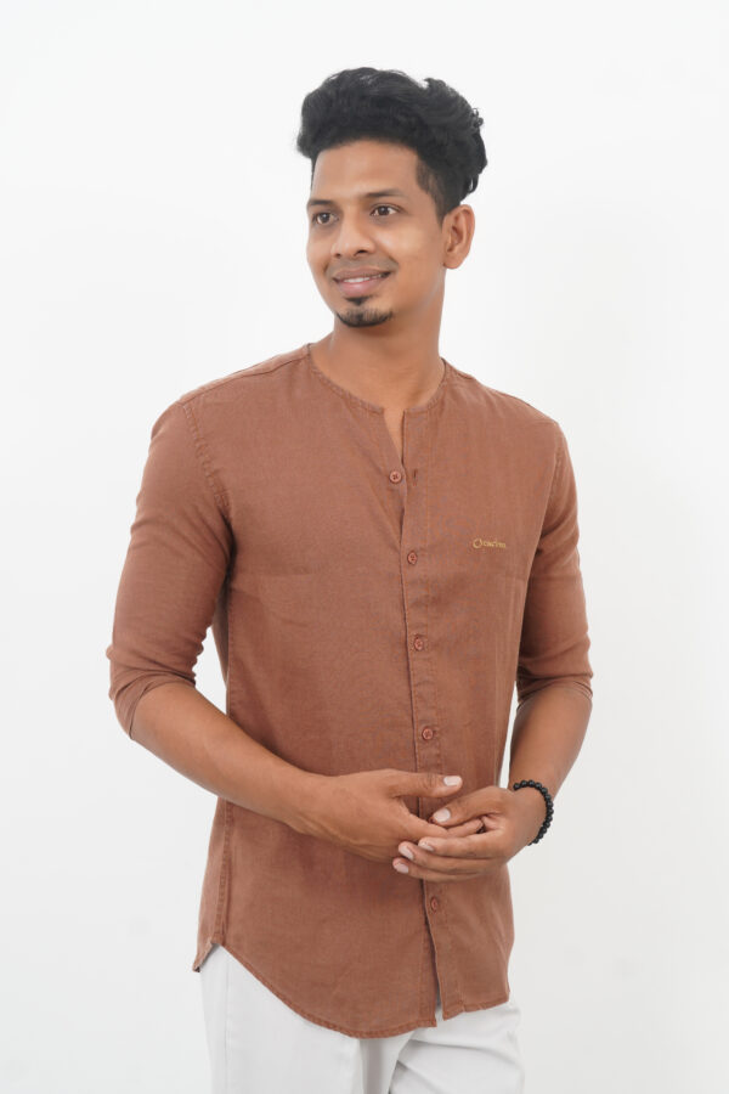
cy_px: 547
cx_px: 364
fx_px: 1503
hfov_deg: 27.3
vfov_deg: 40.0
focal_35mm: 50
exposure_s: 1/100
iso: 200
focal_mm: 33
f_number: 8
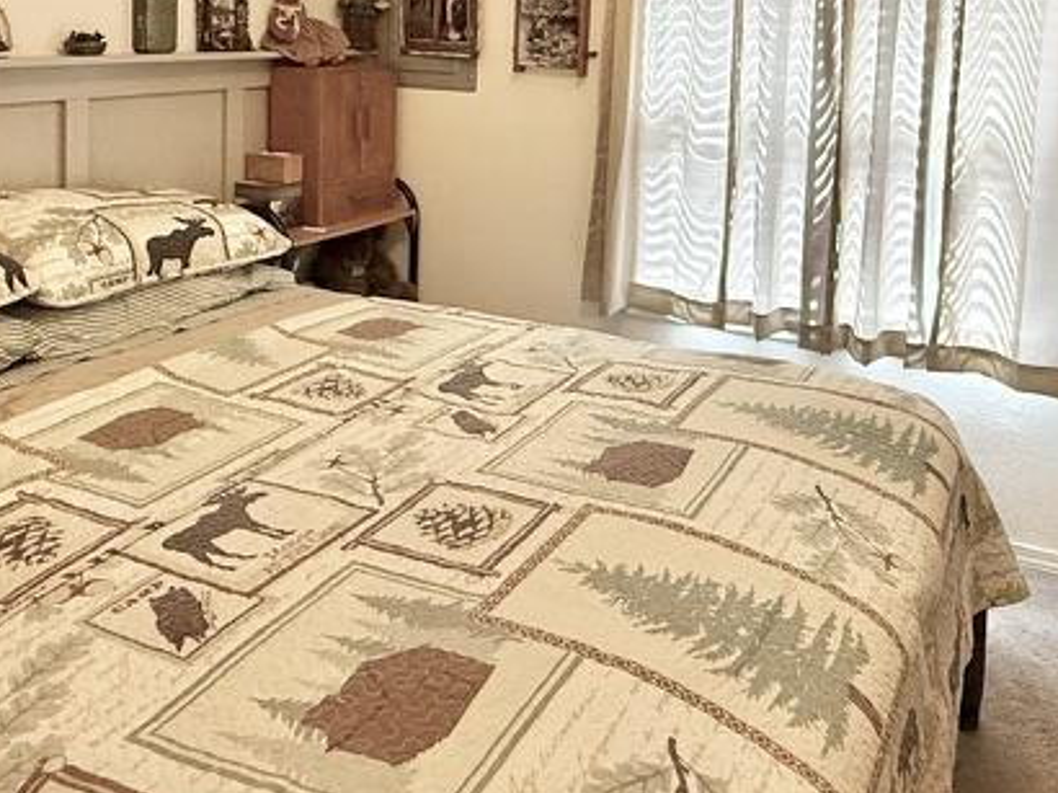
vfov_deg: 37.9
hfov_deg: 52.3
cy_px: 75
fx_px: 1069
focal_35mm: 35
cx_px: 630
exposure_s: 1/60
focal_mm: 2.22
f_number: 2.2
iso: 250
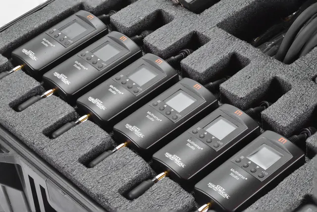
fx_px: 881
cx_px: 158
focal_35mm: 100
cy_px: 106
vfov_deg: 13.7
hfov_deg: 20.4
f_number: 11
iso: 1600
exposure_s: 1/30
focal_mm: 100
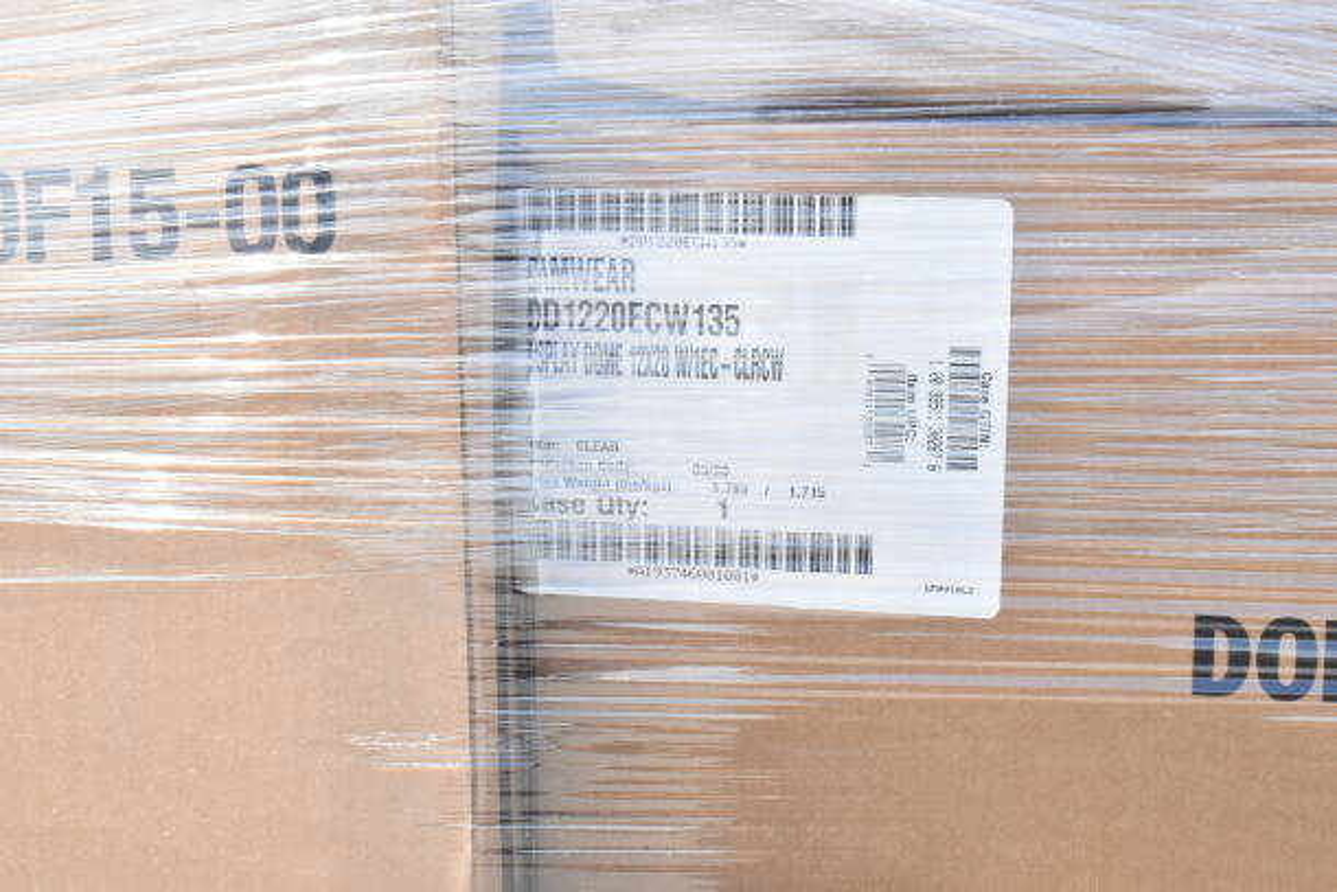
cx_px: 668
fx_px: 2507
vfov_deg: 20.2
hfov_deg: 29.9
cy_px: 446
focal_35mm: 68
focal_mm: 45
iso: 1600
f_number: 11
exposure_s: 1/500
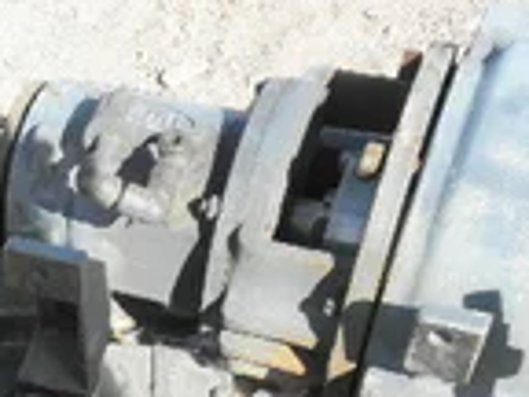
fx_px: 1192
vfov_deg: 17.5
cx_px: -176
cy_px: 544
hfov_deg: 22.2
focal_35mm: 78
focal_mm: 5
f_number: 3
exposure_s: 1/400
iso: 64
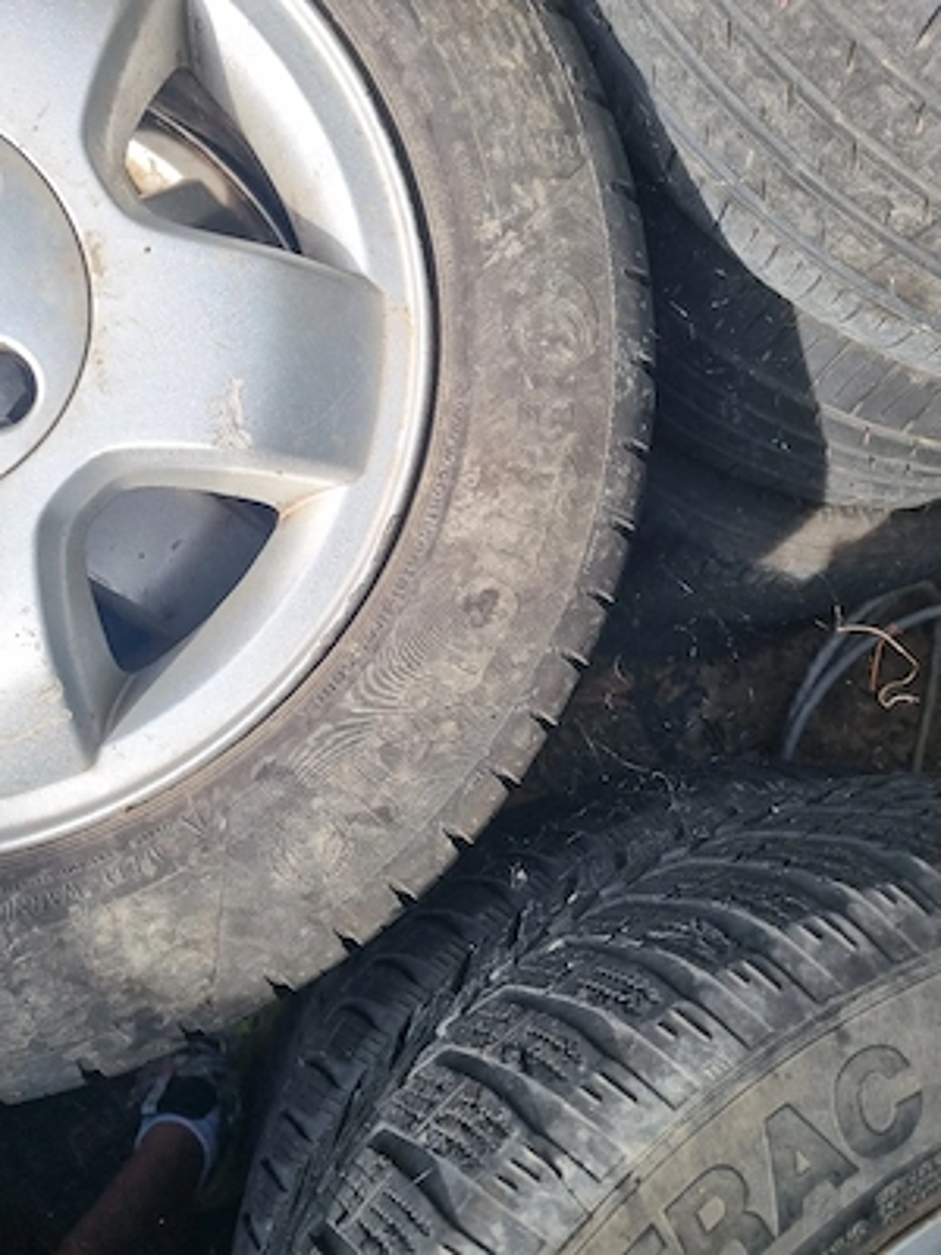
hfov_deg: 53.1
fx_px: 942
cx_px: 470
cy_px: 628
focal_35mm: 26
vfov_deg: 67.3
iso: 50
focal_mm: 5.4
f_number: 1.8
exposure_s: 1/909
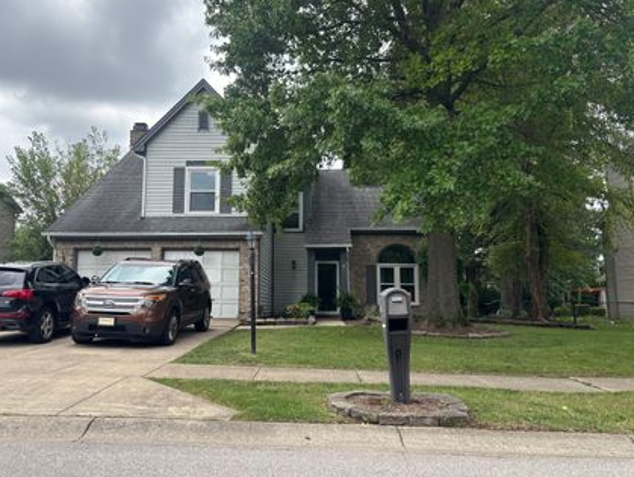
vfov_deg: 45.5
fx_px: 568
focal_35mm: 31
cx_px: 274
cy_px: 226
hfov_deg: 58.1
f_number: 1.6
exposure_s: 1/769
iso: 50
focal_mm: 5.96
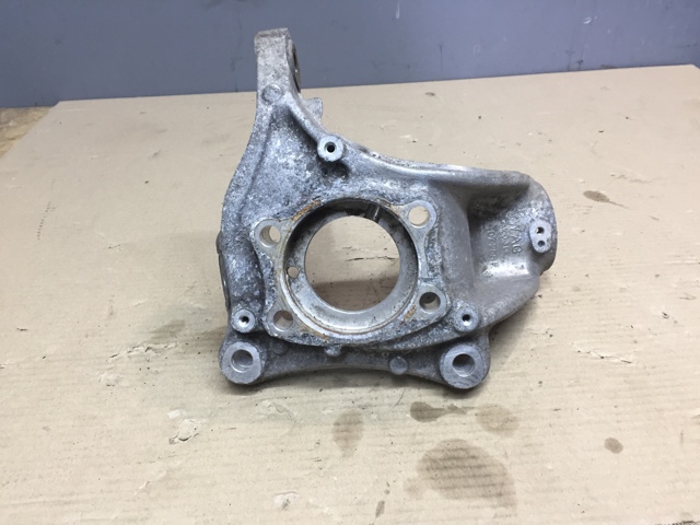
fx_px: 586
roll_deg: +1.2
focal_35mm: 29
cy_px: 262
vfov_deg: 48.2
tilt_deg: -33.9
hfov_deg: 61.7
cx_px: 350
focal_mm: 4.15
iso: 64
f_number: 2.2
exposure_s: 1/33
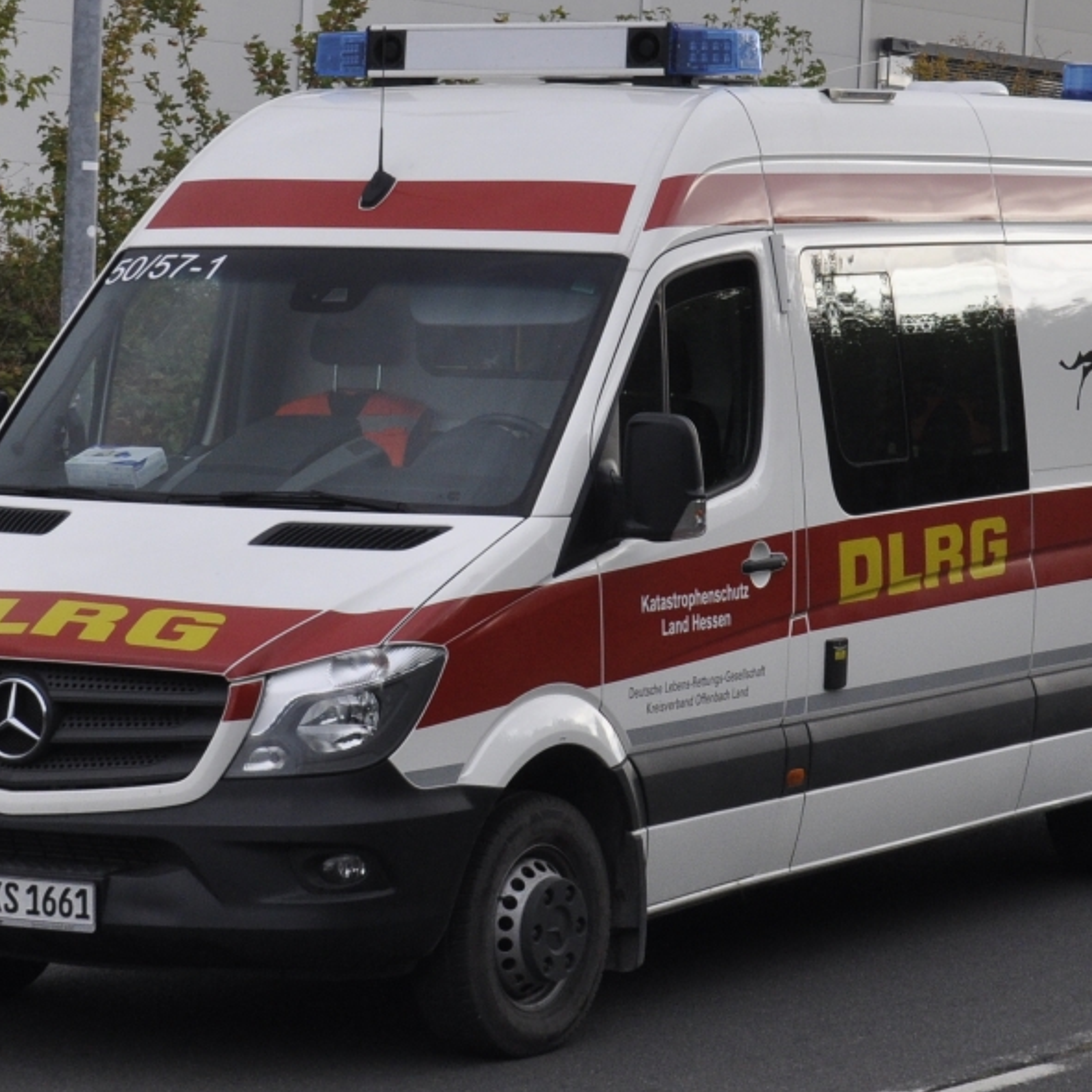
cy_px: 540
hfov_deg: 26.1
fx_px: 2356
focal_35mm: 66
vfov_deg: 26.1
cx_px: 562
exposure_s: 1/320
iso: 500
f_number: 9
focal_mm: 34
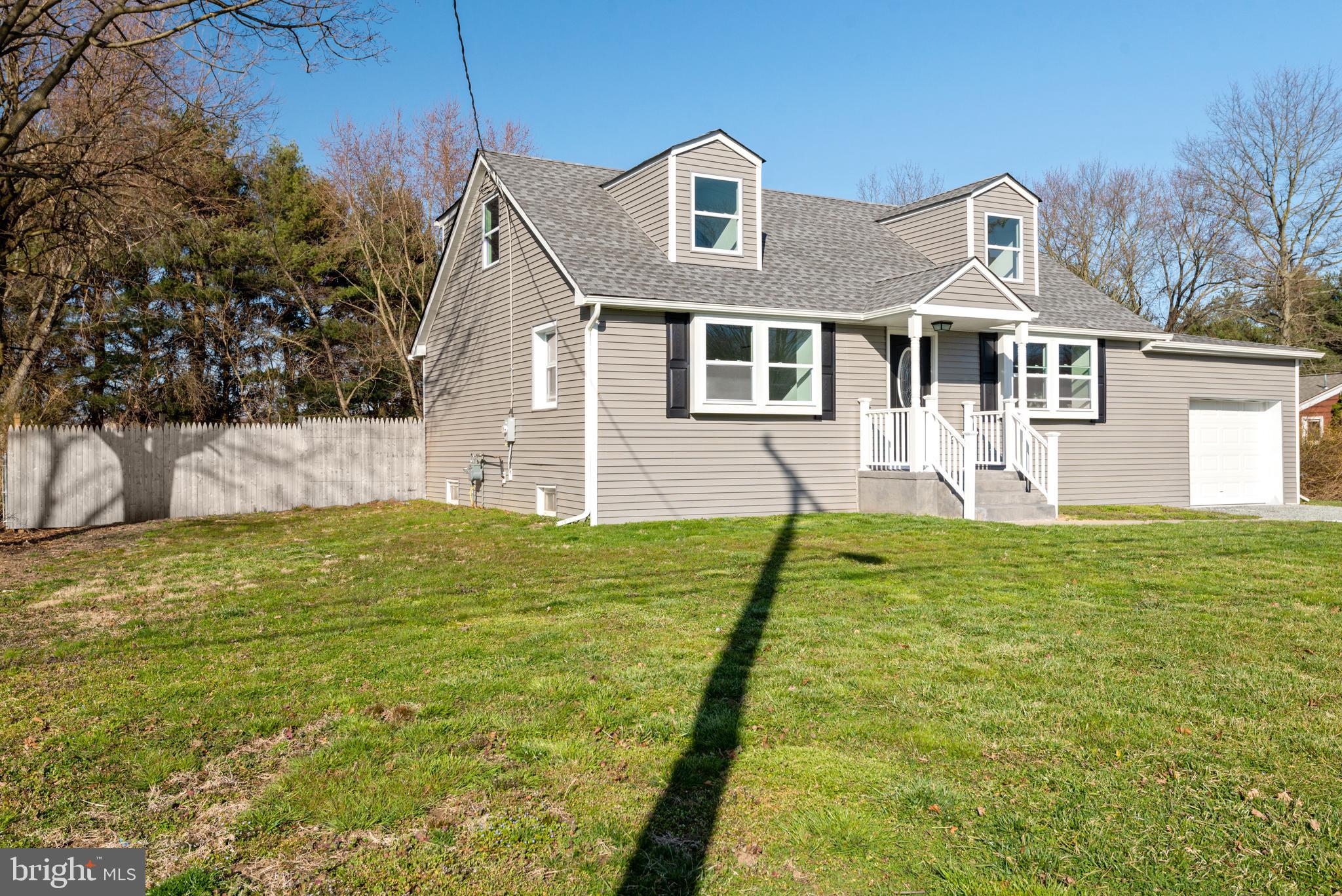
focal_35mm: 29
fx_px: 1081
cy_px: 448
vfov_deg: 45.0
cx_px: 671
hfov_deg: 63.6
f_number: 8
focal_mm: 29
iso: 400
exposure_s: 1/800
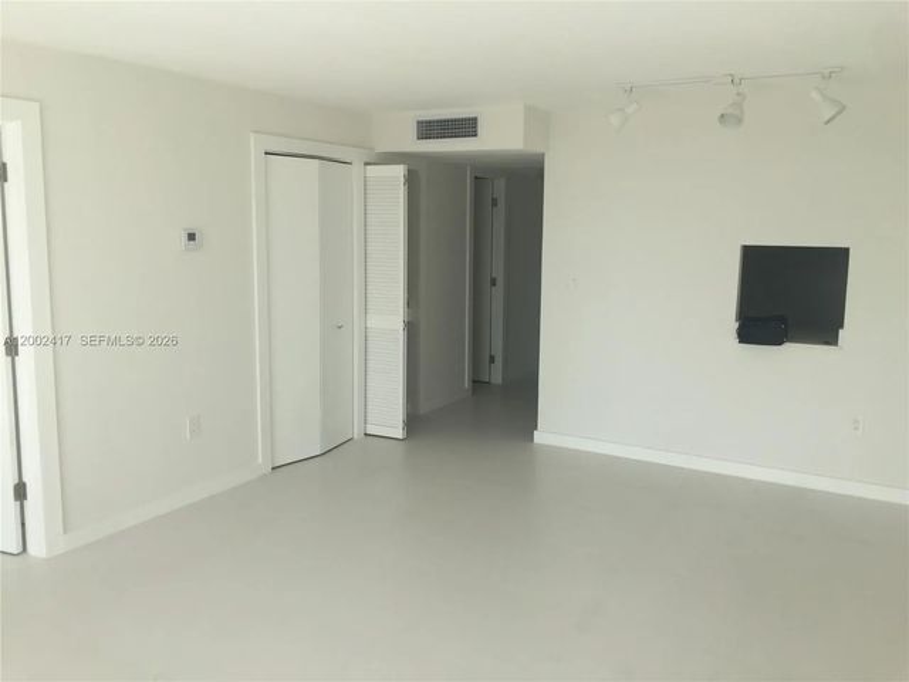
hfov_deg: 61.7
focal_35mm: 29
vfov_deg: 48.2
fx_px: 762
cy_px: 341
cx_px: 454
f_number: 2.2
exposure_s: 1/670
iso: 32
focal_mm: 4.15
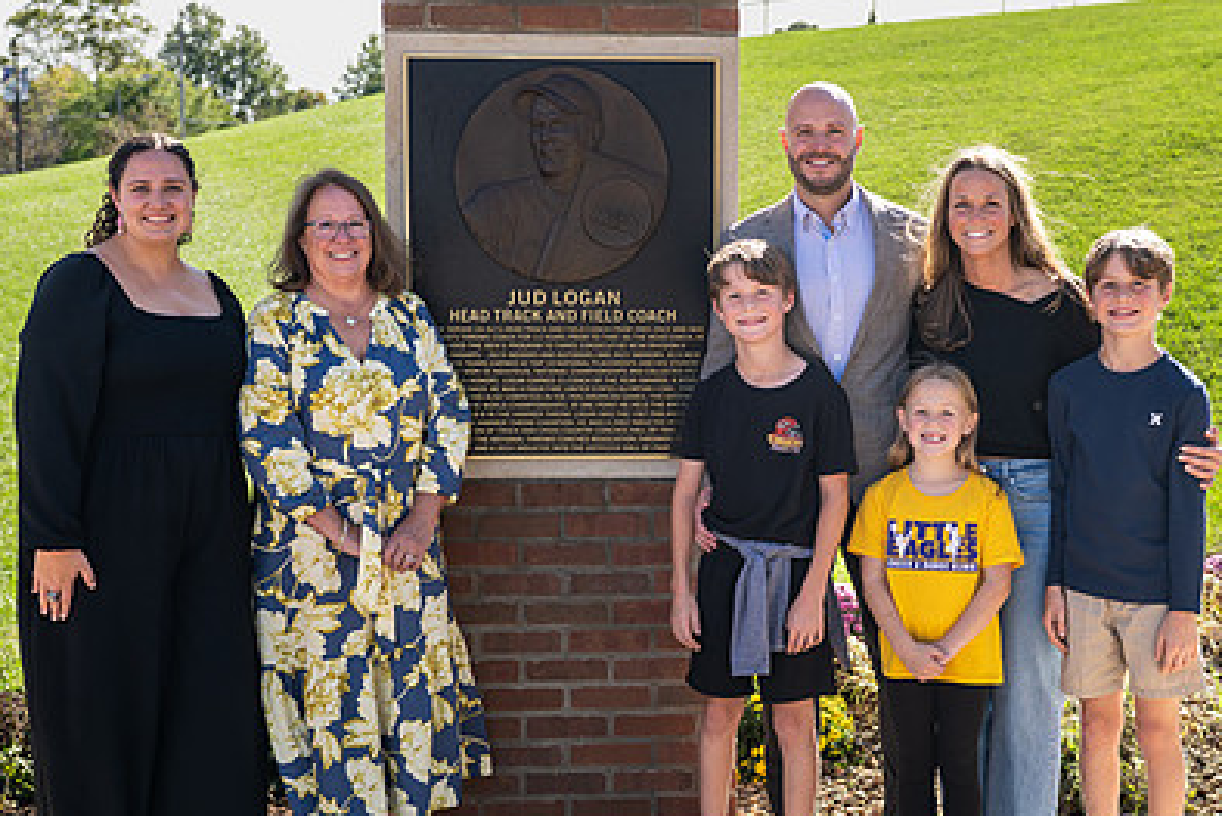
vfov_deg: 24.2
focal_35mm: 56
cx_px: 682
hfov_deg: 35.6
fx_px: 1901
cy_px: 442
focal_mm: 38
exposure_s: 1/200
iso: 50
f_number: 3.5
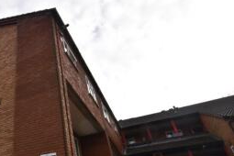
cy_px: 98
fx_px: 182
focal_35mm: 28
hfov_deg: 55.4
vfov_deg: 46.0
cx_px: 17
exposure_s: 1/250
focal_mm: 10
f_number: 7.1
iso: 200
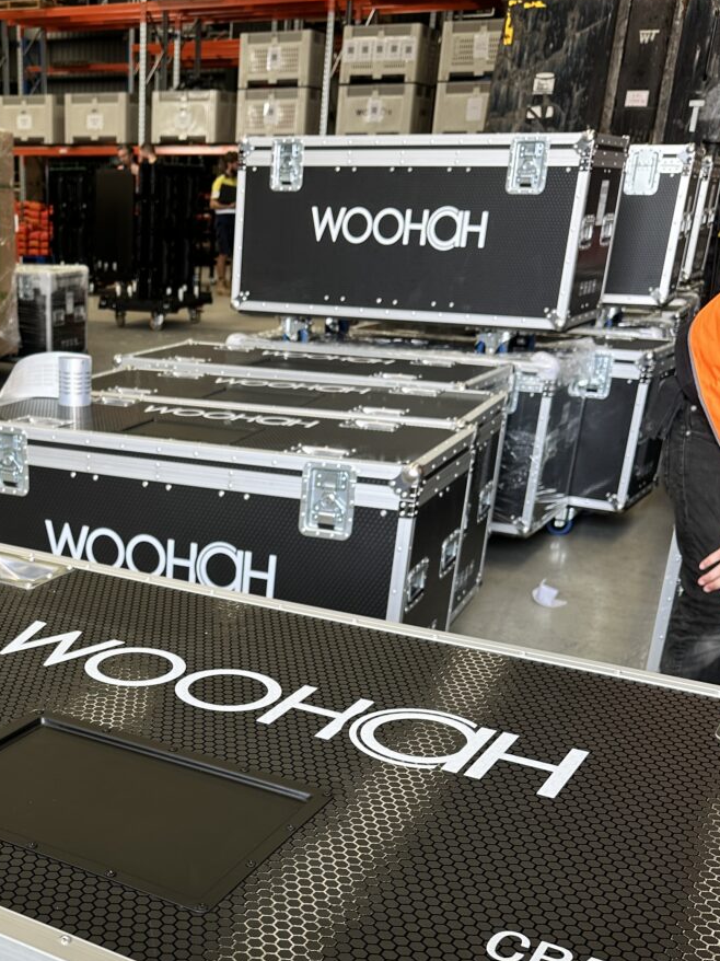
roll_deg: -0.3
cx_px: 105
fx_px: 1165
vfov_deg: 43.2
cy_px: 737
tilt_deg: -25.5
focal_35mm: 42
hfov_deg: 33.0
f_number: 1.78
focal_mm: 6.86
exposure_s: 1/167
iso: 64
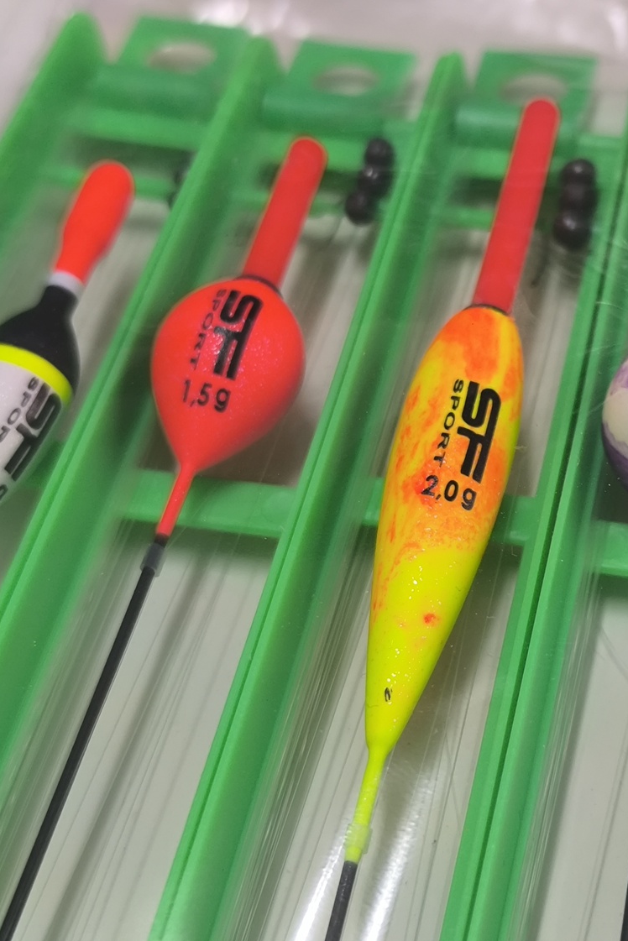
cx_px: 495
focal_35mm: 64
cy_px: 470
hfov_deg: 21.0
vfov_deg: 31.4
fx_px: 1674
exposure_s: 1/100
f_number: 1.65
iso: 640
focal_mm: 6.14
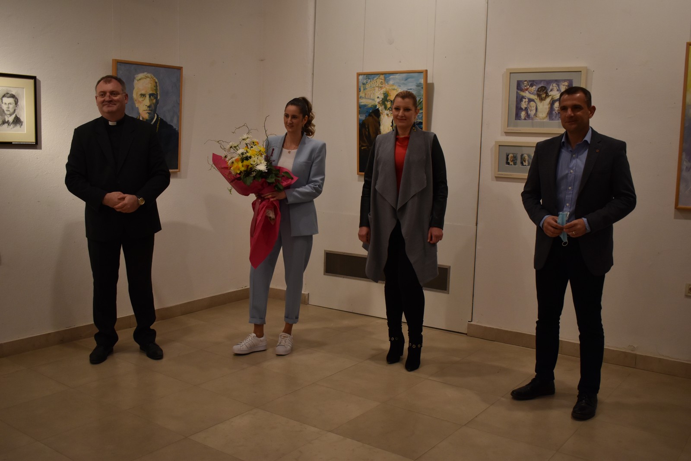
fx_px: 662
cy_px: 230
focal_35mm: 34
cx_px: 346
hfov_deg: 55.1
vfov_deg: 38.4
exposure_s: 1/125
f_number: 3.8
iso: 800
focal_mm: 23
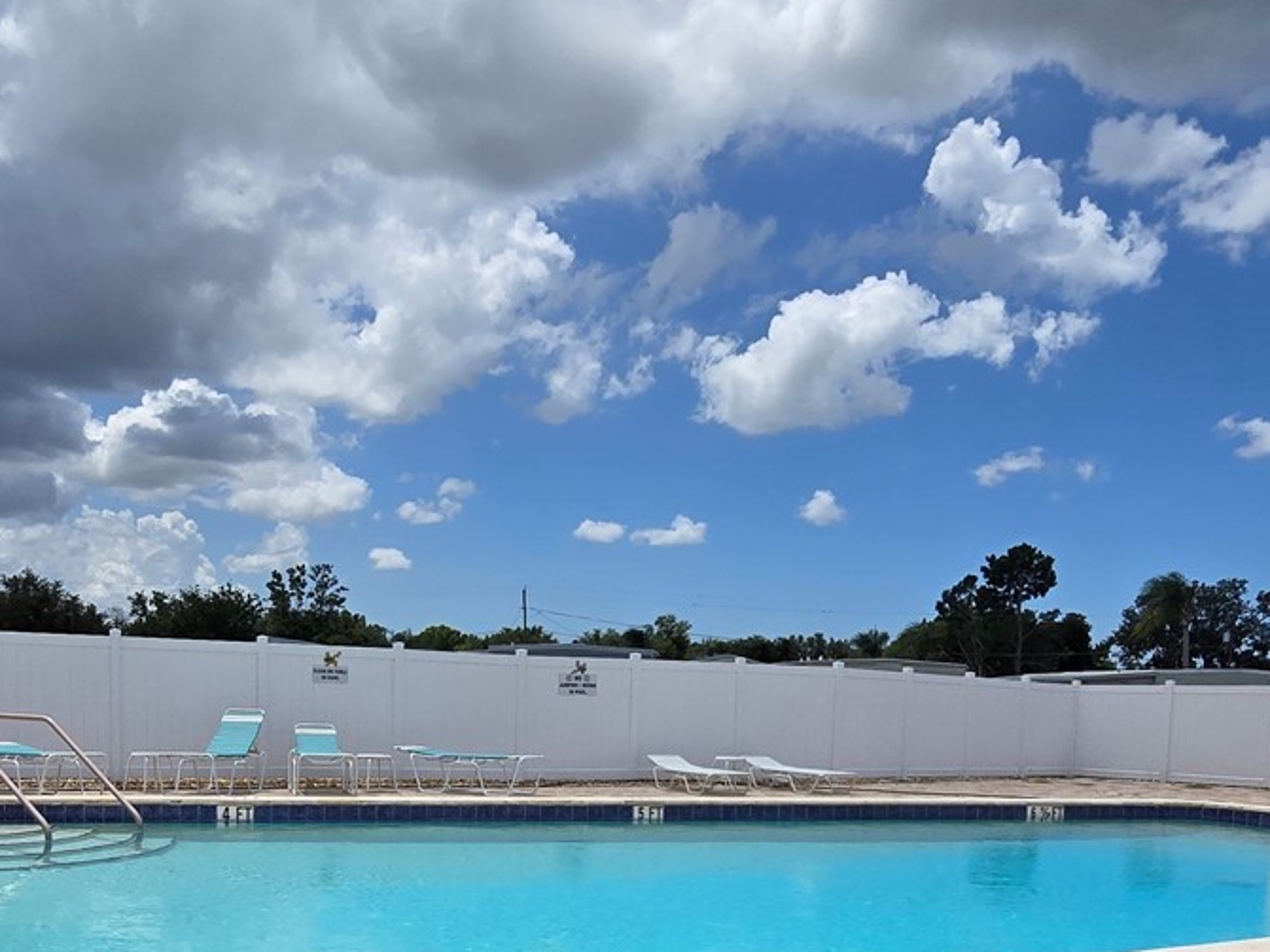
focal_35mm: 31
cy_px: 804
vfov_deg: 42.7
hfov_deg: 58.1
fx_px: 1137
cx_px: 547
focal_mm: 2.2
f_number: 2.2
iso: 50
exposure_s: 1/4756
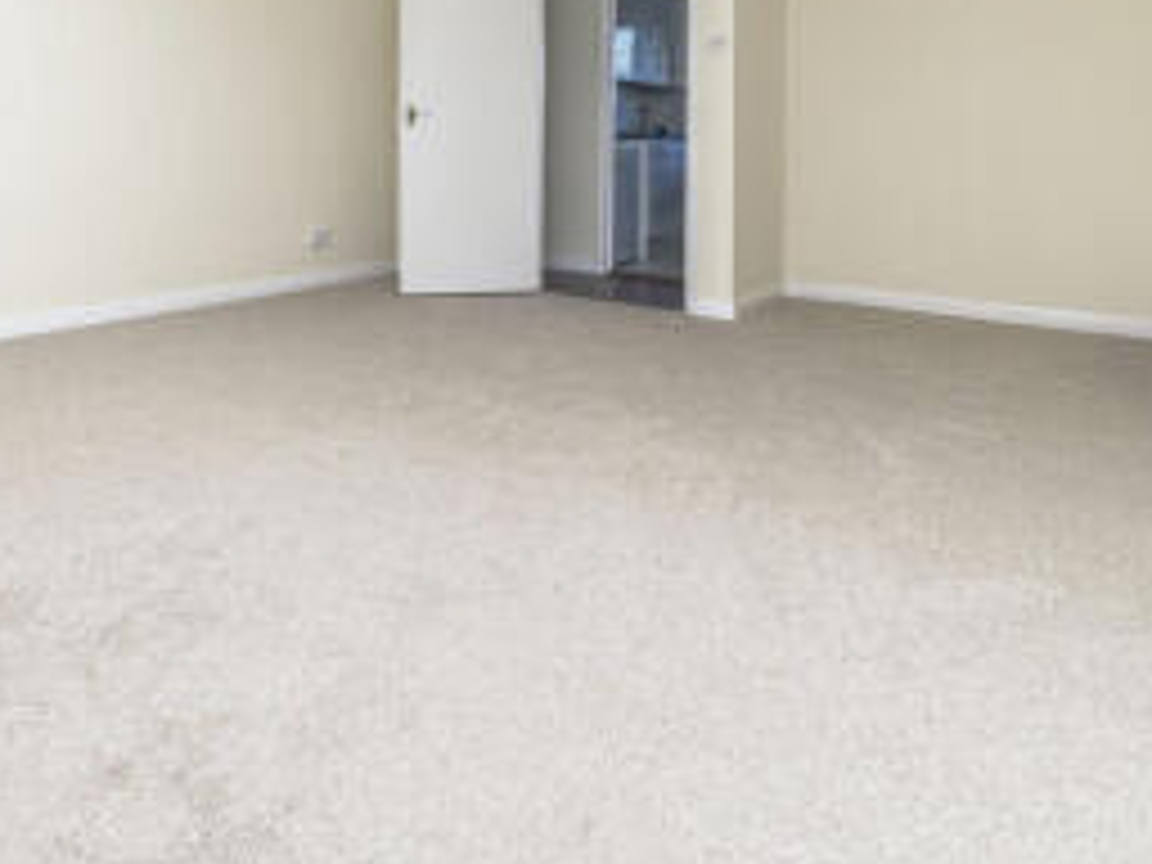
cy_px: 182
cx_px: 220
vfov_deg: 51.7
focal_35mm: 25
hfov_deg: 63.1
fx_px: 832
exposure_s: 1/160
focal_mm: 14
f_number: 7.1
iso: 400
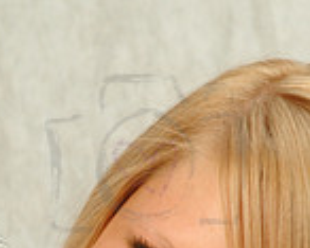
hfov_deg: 2.2
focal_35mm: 869
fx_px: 7978
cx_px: 154
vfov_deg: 1.8
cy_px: 356
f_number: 11
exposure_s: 1/125
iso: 400
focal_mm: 200
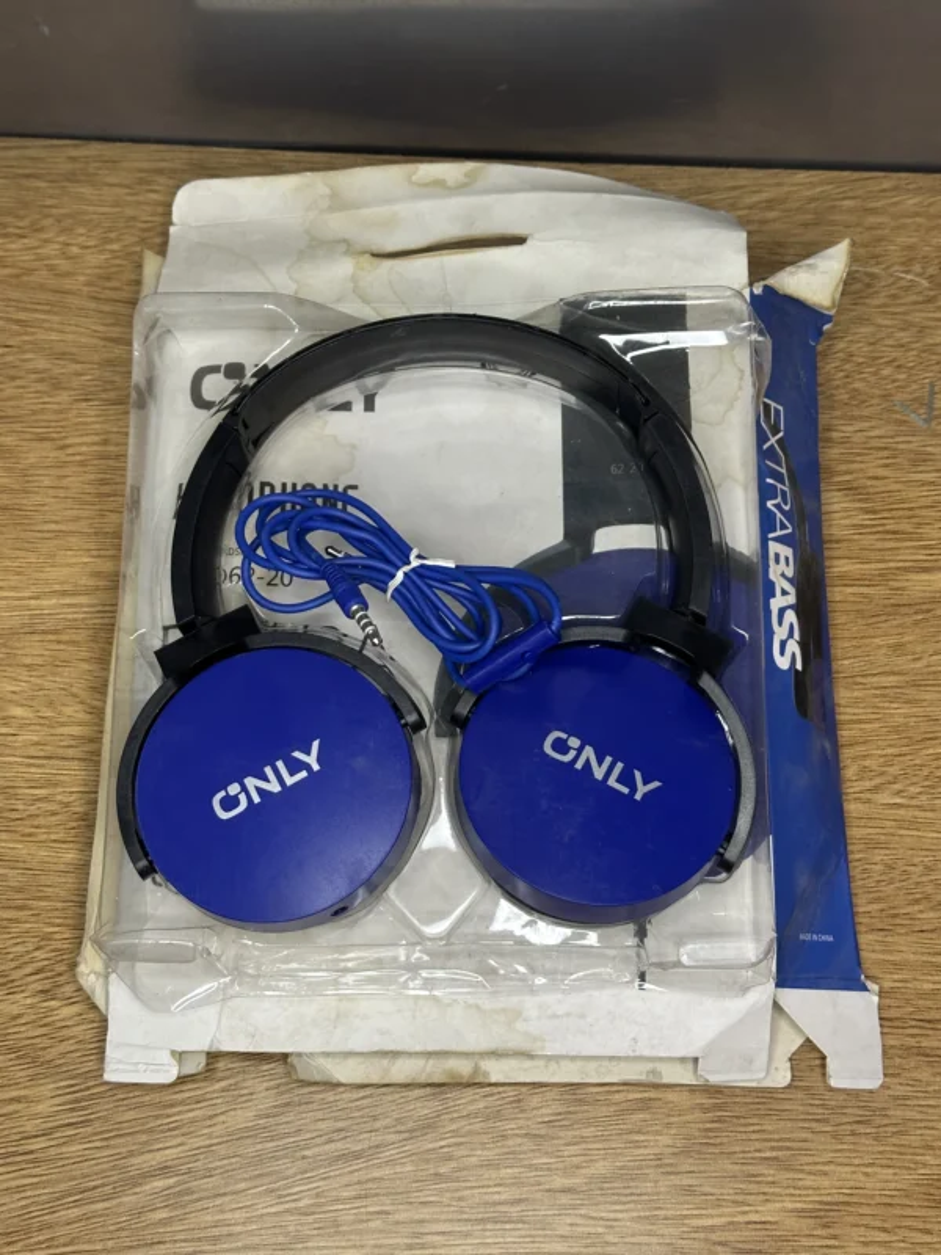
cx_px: 470
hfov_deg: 30.3
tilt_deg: -70.0
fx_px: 1740
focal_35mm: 48
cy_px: 628
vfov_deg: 39.7
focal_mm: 6.86
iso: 200
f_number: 1.78
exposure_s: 1/50
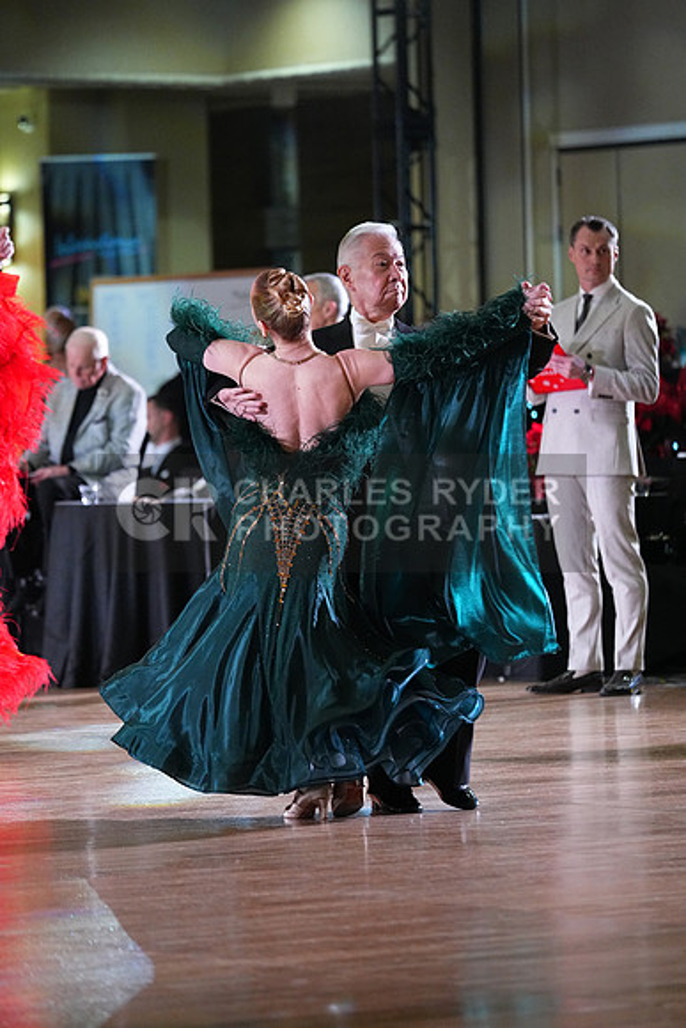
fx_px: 5713
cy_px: 514
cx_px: 343
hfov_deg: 6.9
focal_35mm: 200
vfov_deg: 10.3
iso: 6400
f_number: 4
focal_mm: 200
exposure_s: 1/400
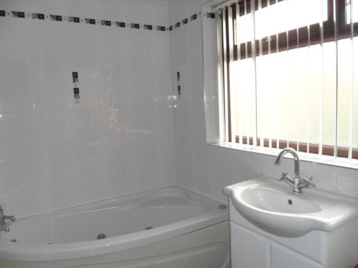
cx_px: 179
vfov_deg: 51.3
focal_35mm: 27
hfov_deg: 65.3
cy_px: 134
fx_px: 279
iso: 200
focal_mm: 4.9
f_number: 3.5
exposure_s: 1/45
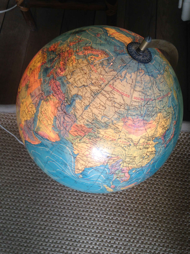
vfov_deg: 55.4
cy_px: 127
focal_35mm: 33
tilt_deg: -71.8
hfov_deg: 42.9
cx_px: 95
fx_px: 242
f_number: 2.4
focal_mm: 4.12
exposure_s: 1/30
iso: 50
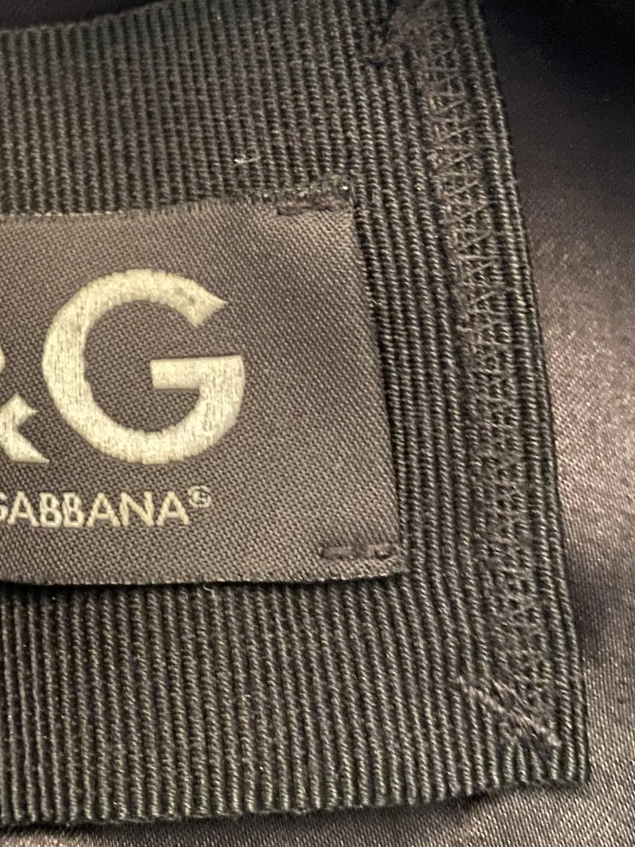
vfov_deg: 37.4
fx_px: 1247
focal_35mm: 51
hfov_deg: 27.6
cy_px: 351
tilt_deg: -72.7
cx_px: 69
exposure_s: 1/13
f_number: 1.8
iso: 500
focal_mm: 4.25
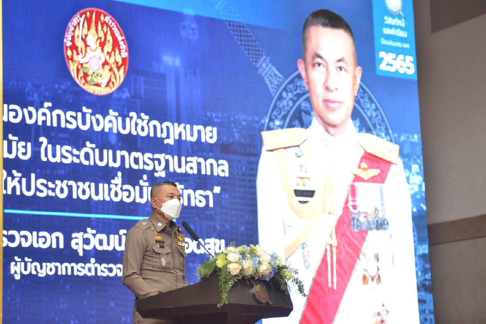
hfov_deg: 22.6
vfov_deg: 15.2
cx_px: 243
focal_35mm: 90
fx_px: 1215
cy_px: 162
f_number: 2.8
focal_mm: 90
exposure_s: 1/250
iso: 3200
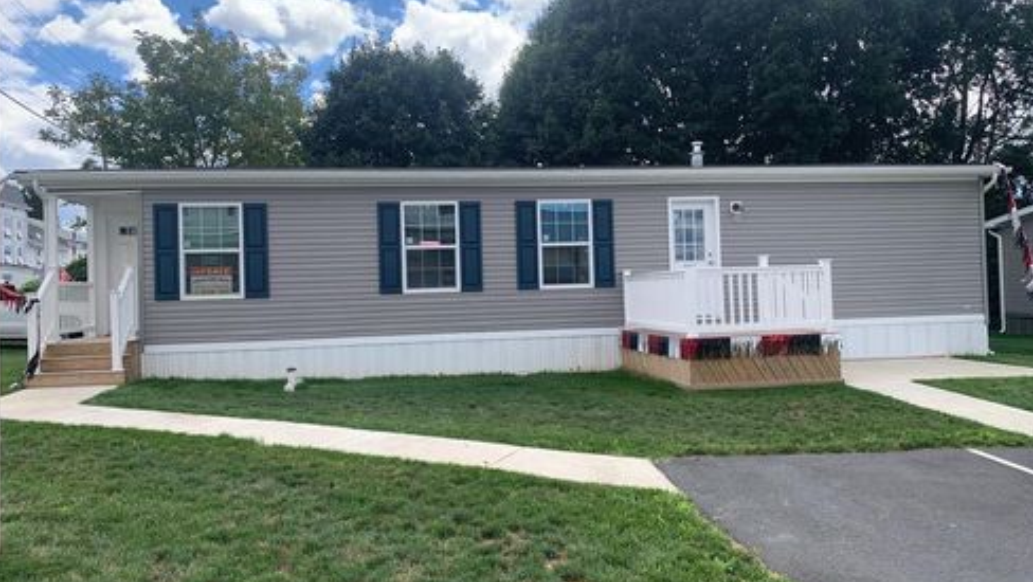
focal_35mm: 29
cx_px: 521
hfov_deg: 66.0
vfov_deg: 40.2
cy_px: 291
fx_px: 795
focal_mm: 4.25
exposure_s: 1/1235
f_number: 1.8
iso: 25
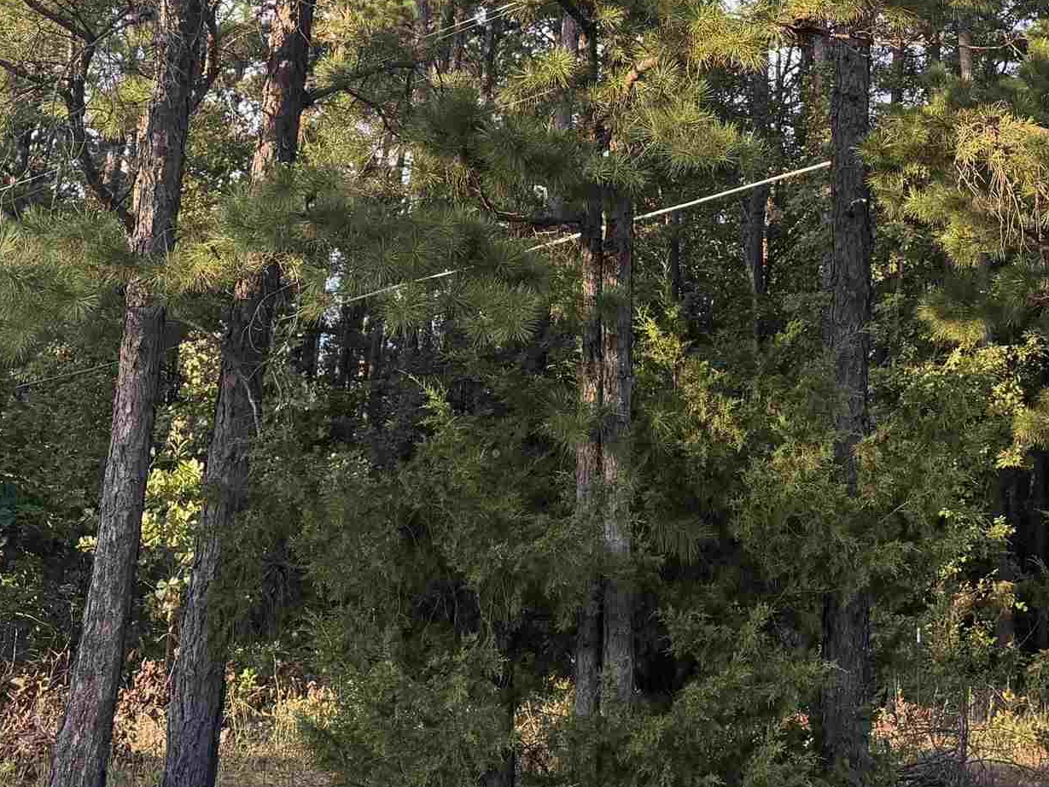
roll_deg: +2.1
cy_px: 33
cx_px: 945
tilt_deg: +20.1
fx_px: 1818
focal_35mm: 60
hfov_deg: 30.7
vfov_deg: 23.6
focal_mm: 6.76
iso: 80
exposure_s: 1/304
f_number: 1.78
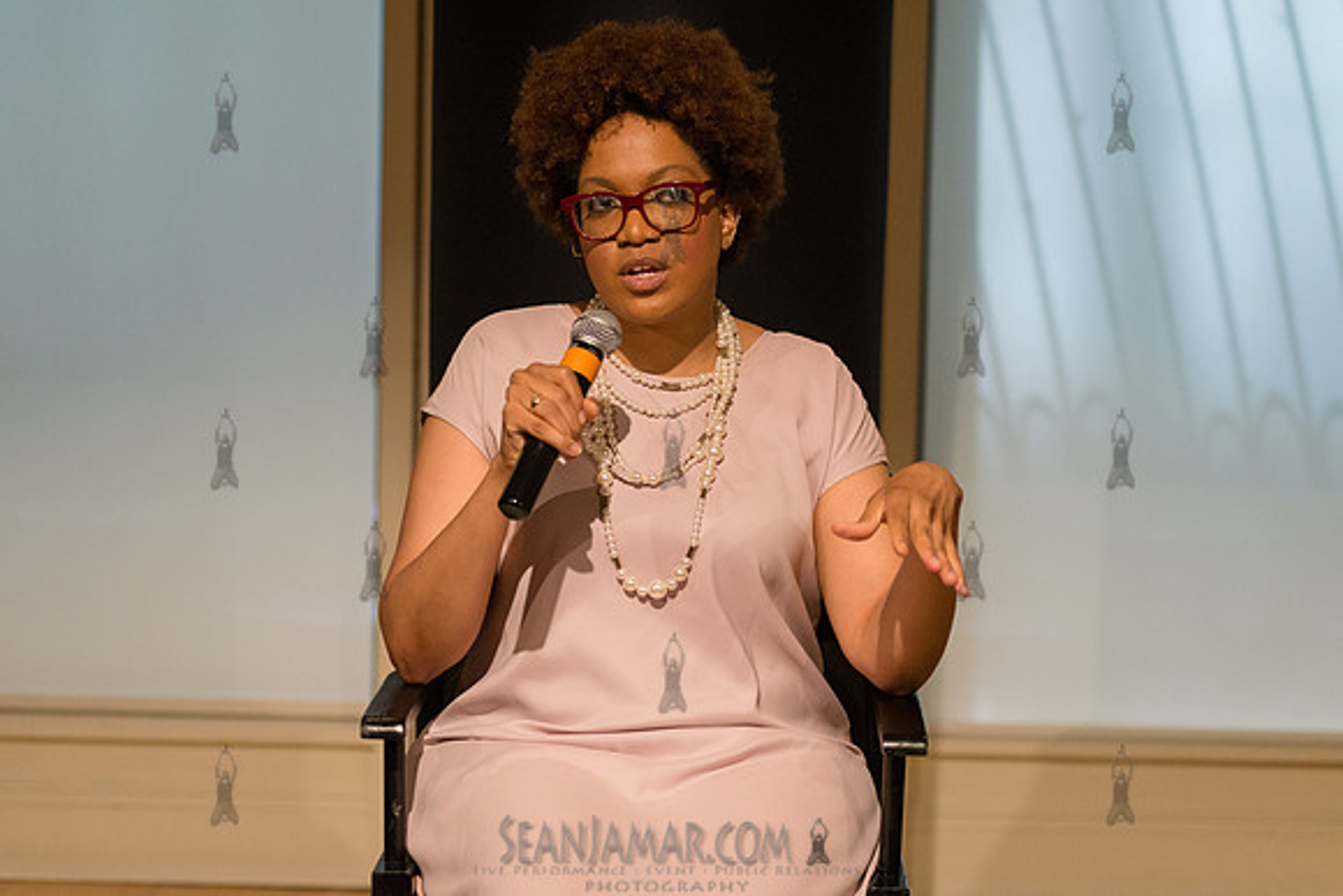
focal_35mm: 80
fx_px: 2985
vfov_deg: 17.1
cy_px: 448
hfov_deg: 25.4
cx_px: 672
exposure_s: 1/800
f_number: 4
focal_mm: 80
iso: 2500
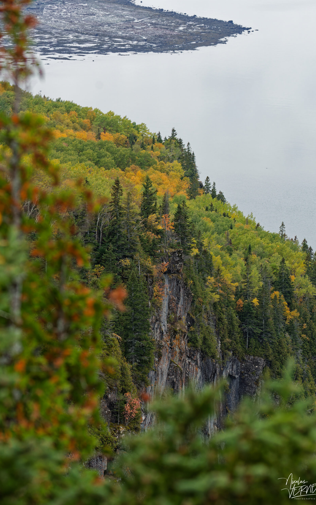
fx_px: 3169
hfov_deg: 5.7
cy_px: 253
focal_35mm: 230
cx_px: 162
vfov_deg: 9.1
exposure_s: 1/1000
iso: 800
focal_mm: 150
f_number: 8
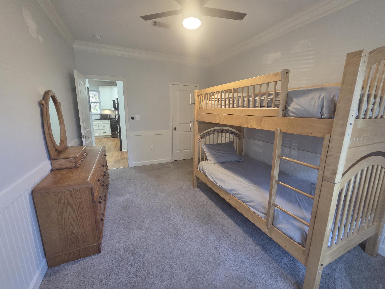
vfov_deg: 89.9
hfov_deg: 106.2
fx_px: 145
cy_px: 144
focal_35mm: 13
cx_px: 192
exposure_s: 1/60
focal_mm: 2.2
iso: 500
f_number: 2.2
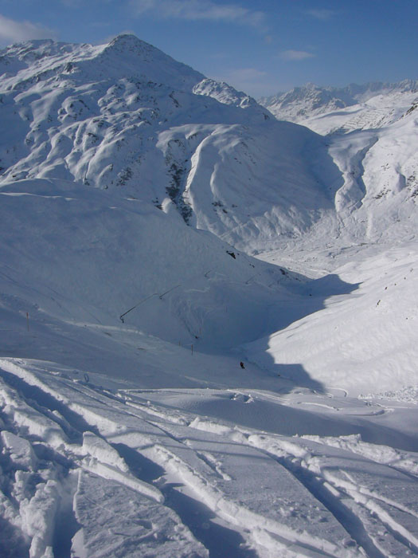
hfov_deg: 41.8
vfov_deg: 54.0
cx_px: 209
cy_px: 279
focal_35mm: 34
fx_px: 547
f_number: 5.6
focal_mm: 4.6
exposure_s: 1/1000
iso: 80
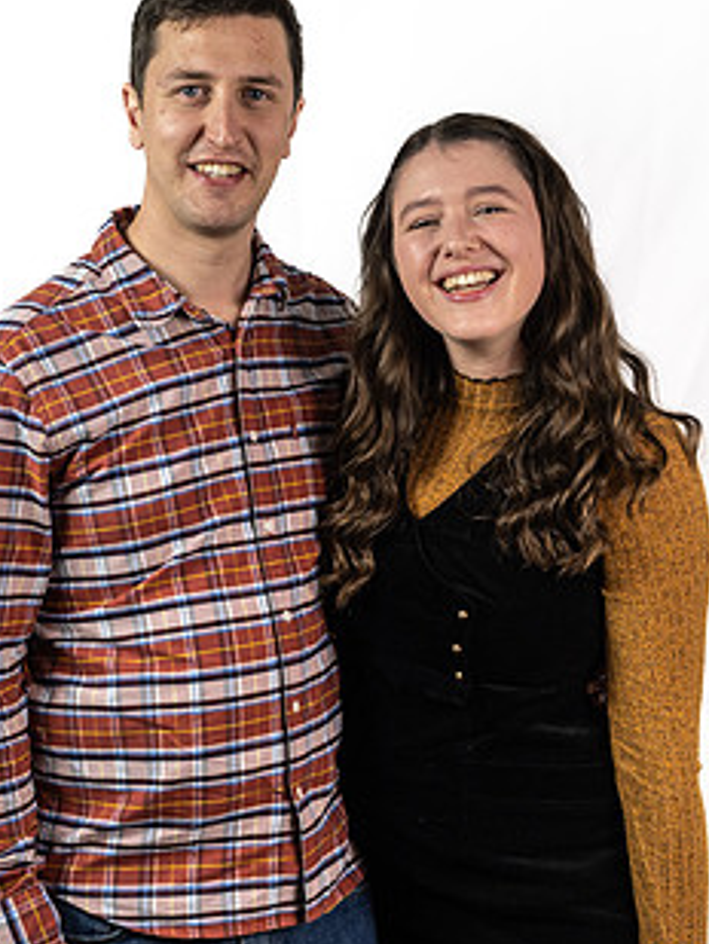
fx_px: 1828
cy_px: 501
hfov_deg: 21.9
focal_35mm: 67
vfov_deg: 29.0
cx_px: 348
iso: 400
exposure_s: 1/100
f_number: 3.2
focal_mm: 23
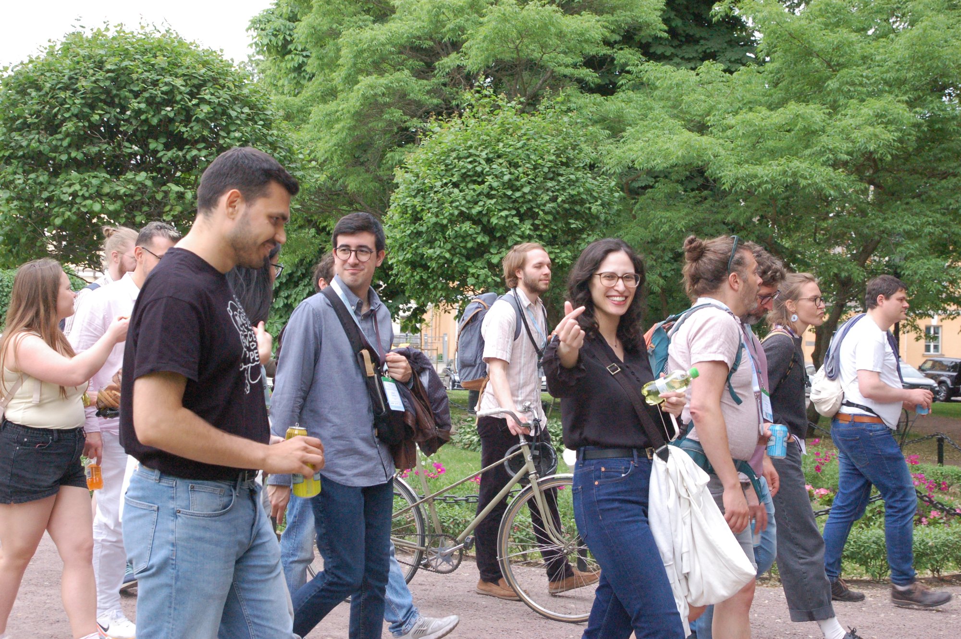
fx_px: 1240
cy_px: 320
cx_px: 480
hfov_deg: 42.4
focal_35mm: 46
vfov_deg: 28.9
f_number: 10
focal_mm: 31
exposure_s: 1/125
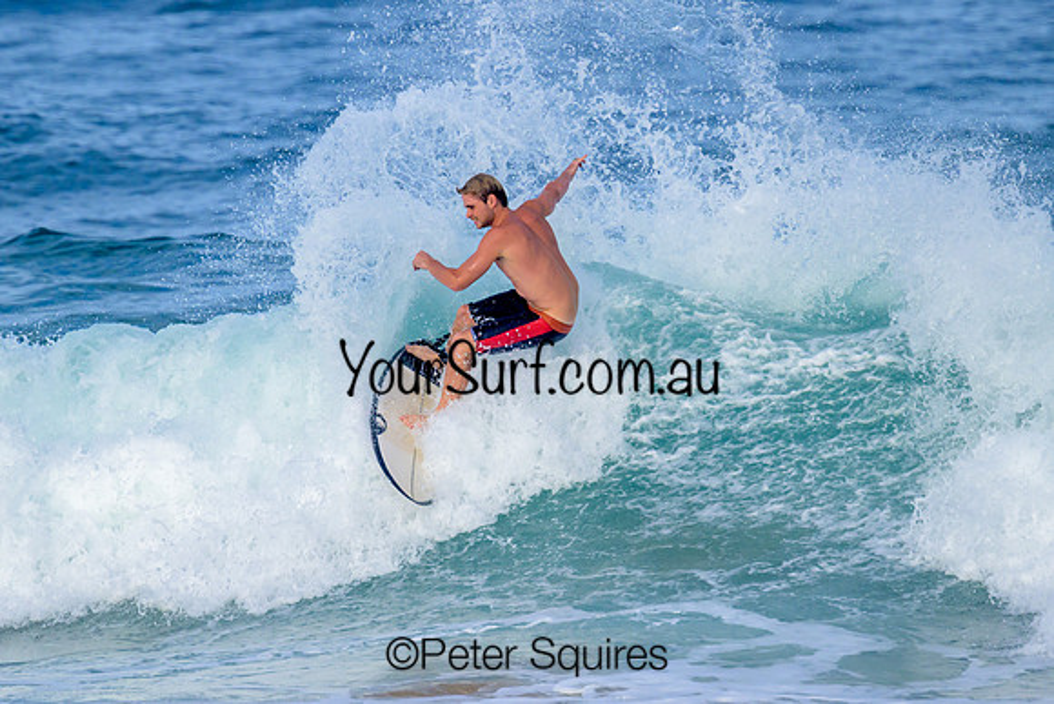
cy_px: 358
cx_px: 520
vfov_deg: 1.7
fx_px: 23840
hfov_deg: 2.5
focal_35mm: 814
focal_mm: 680
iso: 800
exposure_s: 1/1600
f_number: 11
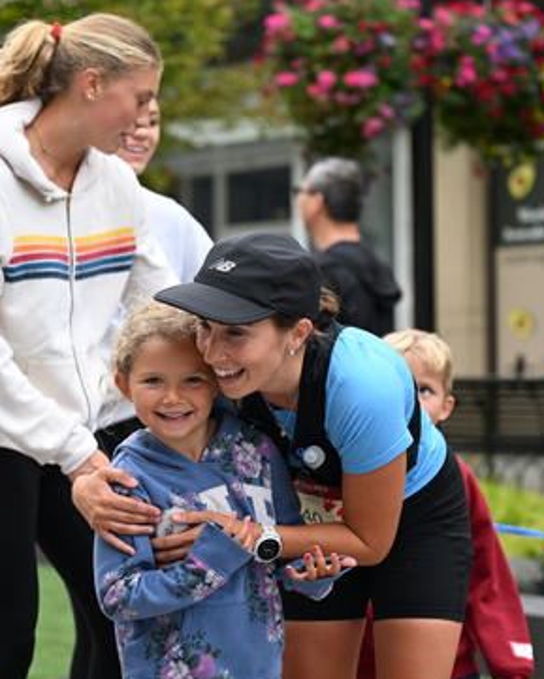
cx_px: 275
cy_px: 341
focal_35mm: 100
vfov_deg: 19.2
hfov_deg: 15.4
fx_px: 2012
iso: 640
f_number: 2.8
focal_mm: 70
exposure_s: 1/1600
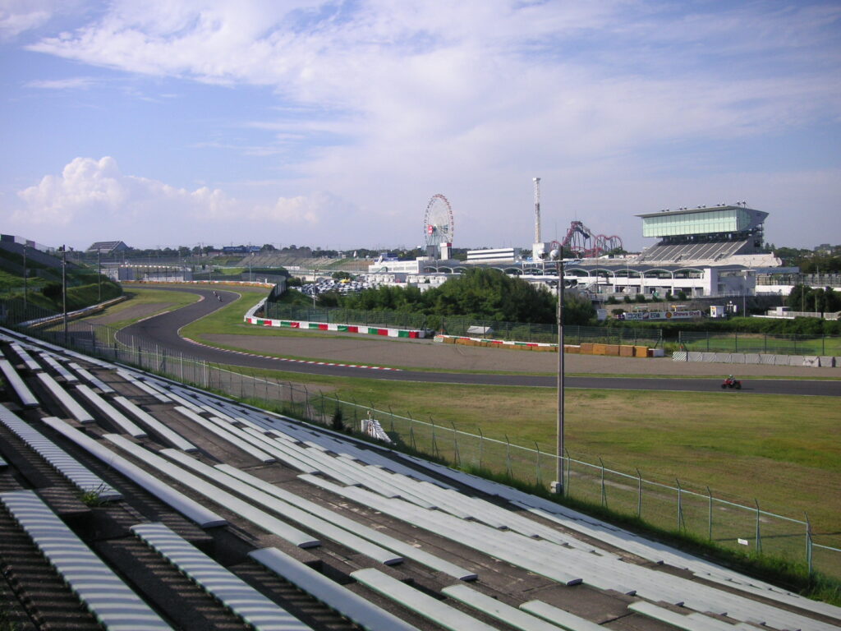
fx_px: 899
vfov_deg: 38.7
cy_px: 316
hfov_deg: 50.1
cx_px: 420
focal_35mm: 37
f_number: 6.7
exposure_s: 1/250
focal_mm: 6.1
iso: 50
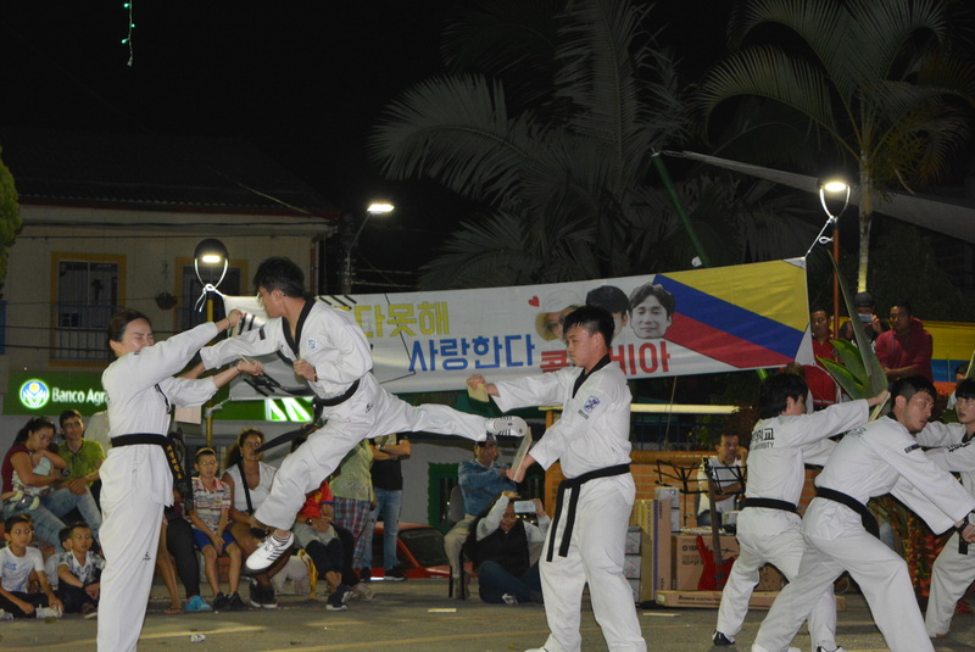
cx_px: 488
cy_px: 326
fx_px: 2114
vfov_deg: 17.5
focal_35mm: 78
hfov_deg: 26.0
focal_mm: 52
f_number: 5.6
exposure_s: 1/60
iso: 3200
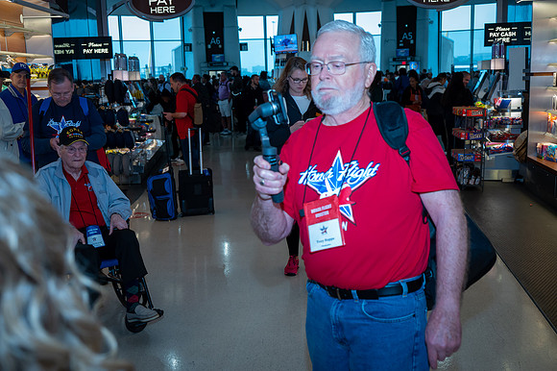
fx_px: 603
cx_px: 278
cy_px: 186
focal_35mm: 39
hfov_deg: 49.6
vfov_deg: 34.2
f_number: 5
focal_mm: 39
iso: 1600
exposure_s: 1/100
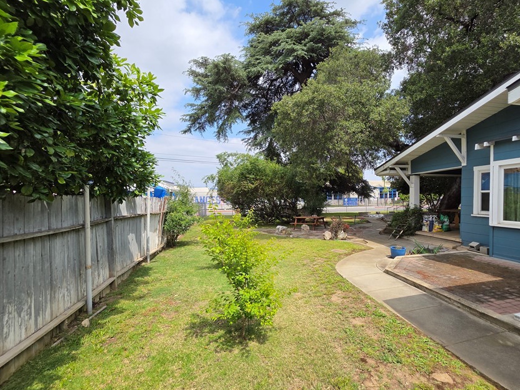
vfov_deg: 78.0
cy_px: 206
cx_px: 304
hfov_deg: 93.6
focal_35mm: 16
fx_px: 240
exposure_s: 1/1775
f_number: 1.9
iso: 40
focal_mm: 2.2
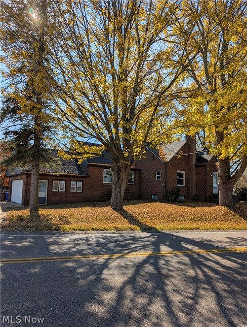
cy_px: 164
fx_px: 228
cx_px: 124
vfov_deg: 71.5
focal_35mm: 24
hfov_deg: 56.9
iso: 20
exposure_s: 1/7576
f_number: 1.68
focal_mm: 6.9
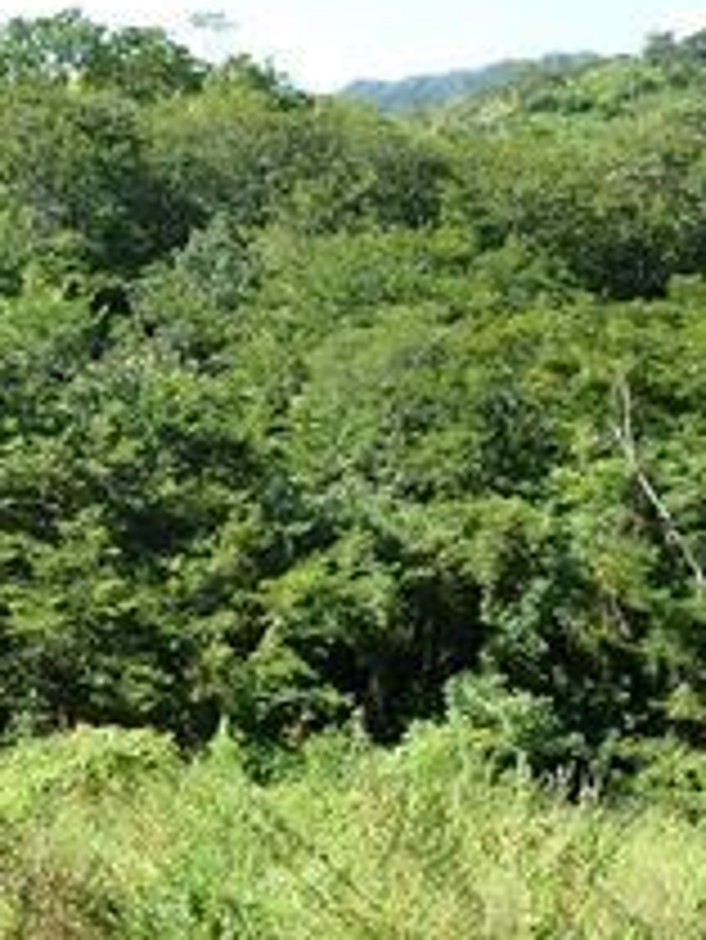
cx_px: 85
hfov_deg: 27.2
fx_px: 1413
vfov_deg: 36.7
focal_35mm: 52
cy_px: 528
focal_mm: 5.5
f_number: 2.8
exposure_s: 1/320
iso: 80
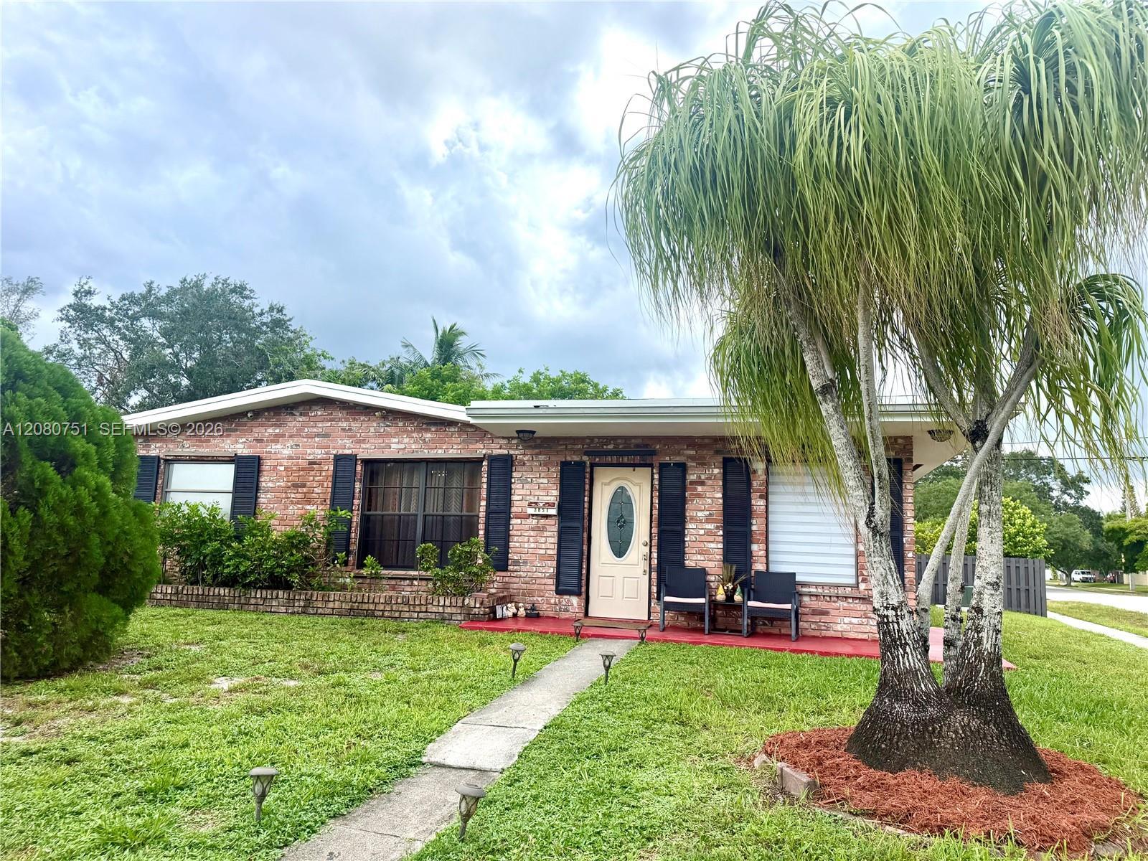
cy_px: 430
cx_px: 574
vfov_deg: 56.8
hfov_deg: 71.6
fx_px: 796
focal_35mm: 24
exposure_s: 1/3425
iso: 100
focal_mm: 6.76
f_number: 1.78
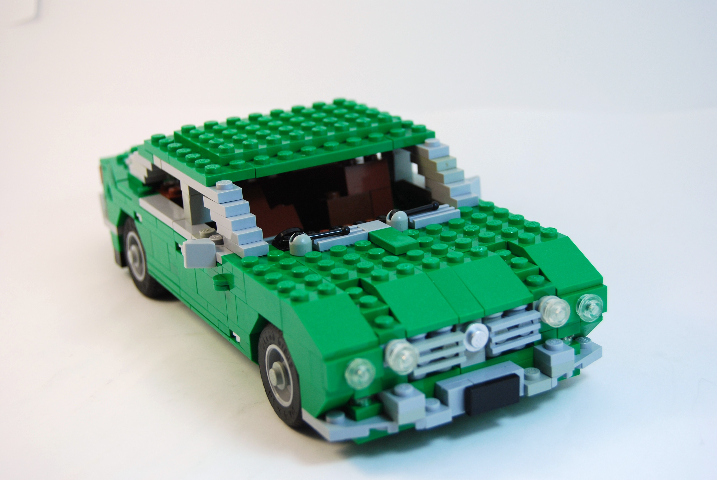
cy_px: 240
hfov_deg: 31.9
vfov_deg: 21.6
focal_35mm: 63
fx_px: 1256
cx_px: 358
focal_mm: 42
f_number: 5.6
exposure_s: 1/125
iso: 200
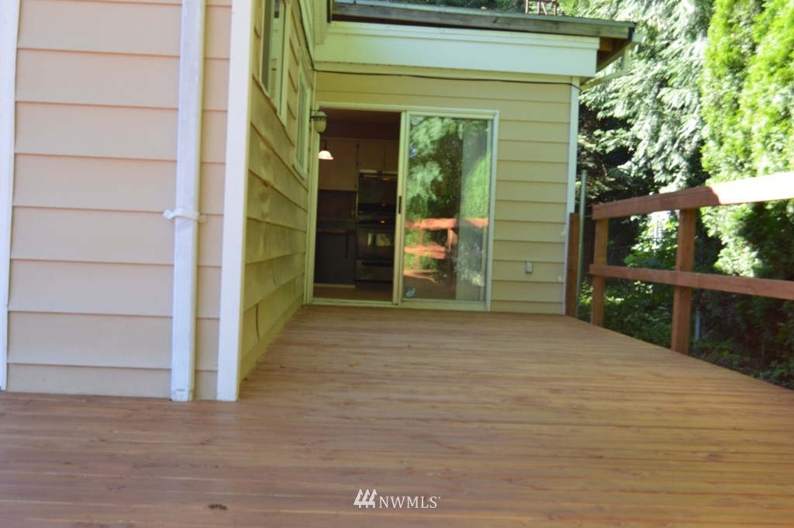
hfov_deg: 43.6
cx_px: 397
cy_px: 264
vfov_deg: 29.8
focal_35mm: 45
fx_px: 992
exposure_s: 1/80
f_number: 8
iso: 400
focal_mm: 30
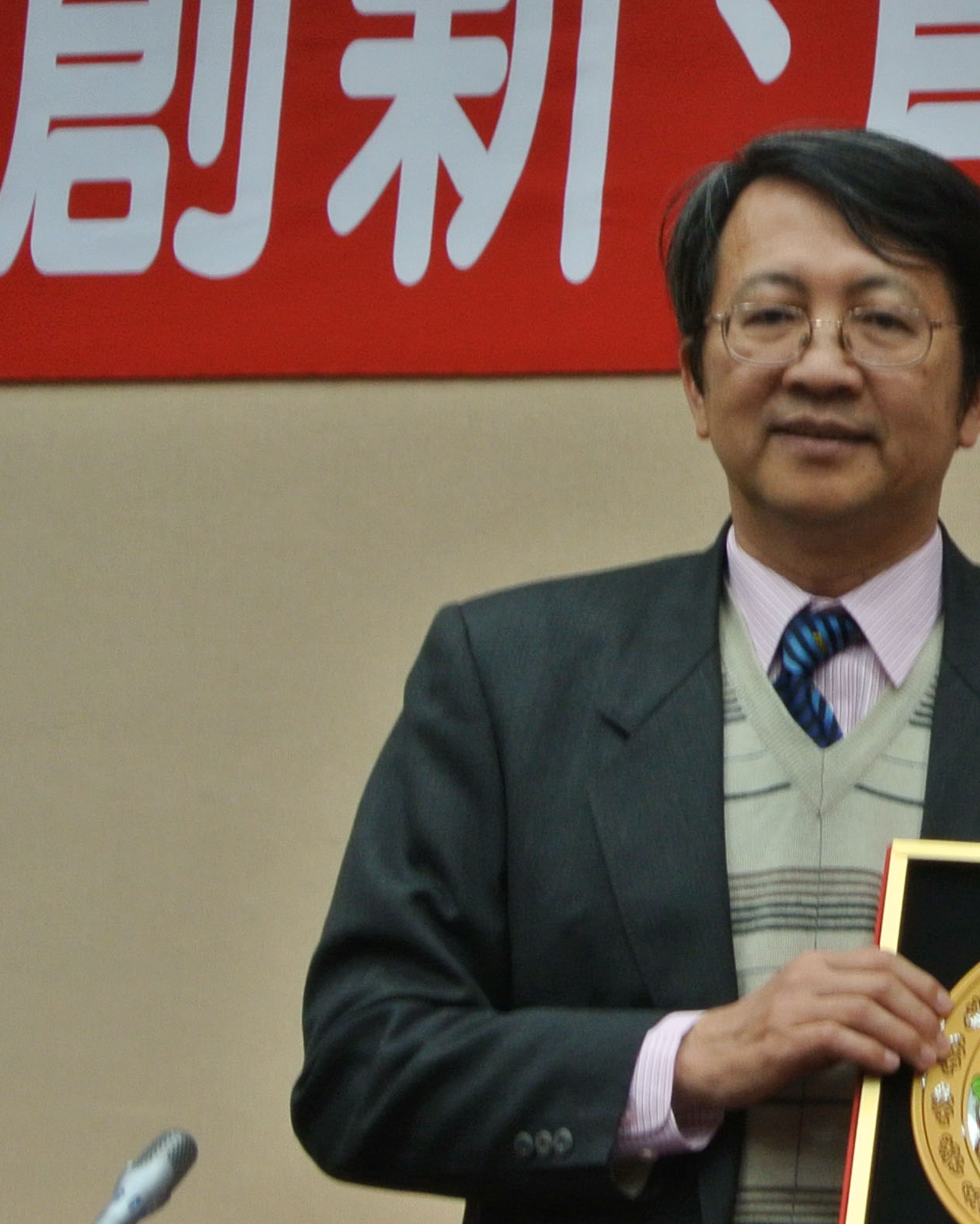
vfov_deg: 14.8
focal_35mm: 130
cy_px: 858
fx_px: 4712
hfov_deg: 11.4
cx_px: 1455
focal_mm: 21.1
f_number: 5
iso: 400
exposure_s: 1/30
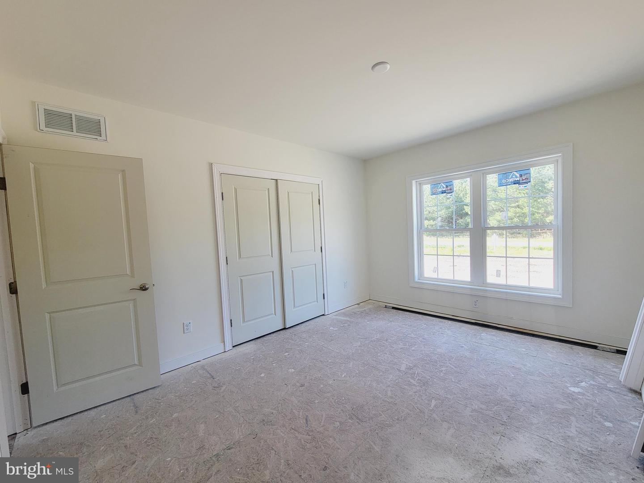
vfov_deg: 89.9
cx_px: 322
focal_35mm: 13
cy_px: 242
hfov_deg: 106.2
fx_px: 242
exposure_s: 1/120
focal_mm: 2.2
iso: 80
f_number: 2.2
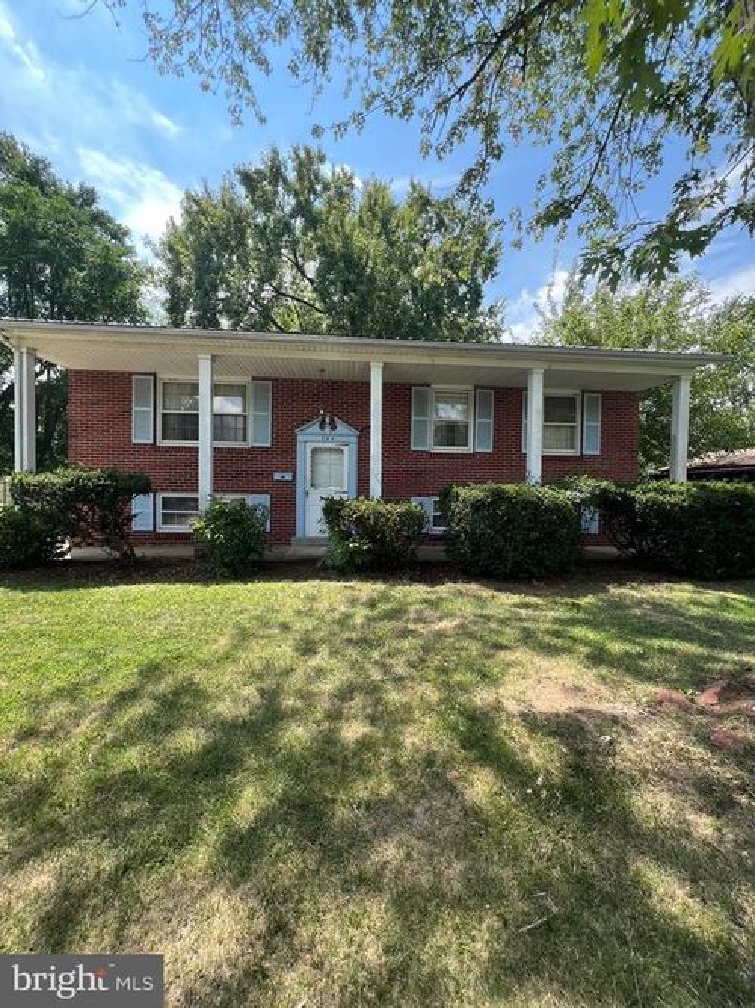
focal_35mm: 13
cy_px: 504
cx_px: 378
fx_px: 378
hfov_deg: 89.9
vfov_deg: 106.2
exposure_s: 1/385
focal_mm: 1.57
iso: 32
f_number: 1.8
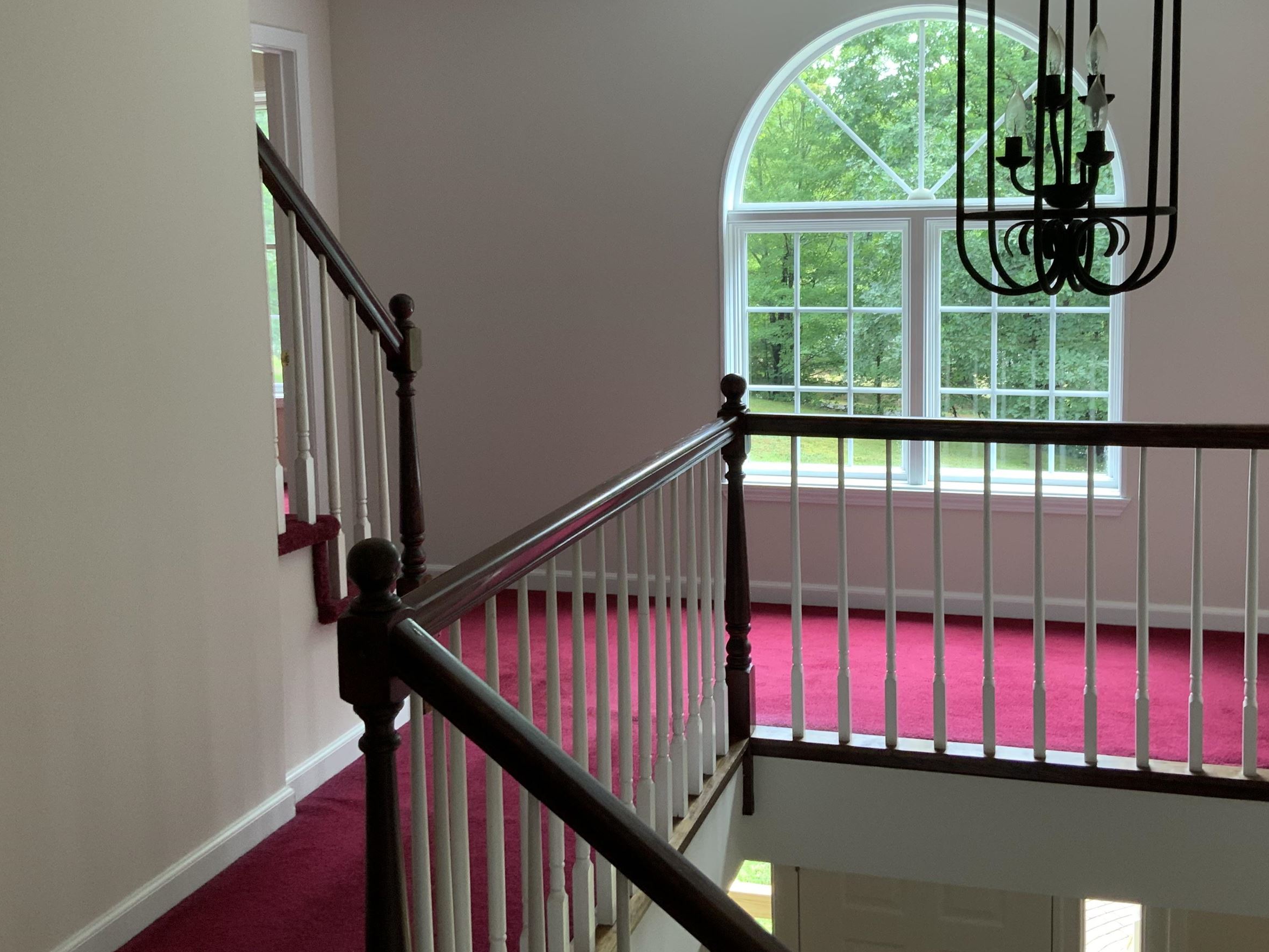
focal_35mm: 38
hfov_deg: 48.8
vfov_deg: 37.5
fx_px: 1393
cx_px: 725
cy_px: 373
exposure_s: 1/60
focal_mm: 3
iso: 64
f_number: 1.8
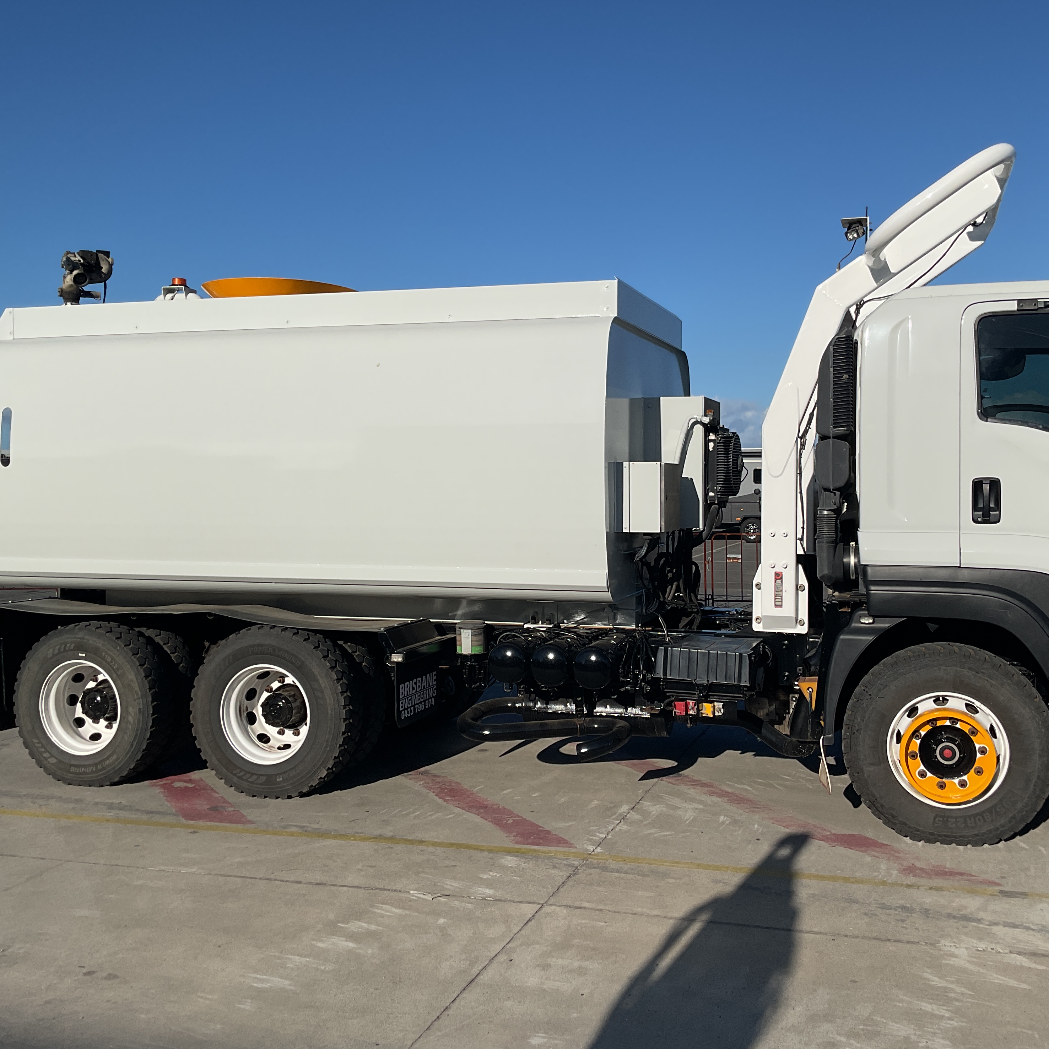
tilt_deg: -1.9
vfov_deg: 47.2
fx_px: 1200
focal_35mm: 35
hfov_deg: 47.1
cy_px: 518
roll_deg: -0.8
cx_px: 599
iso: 16
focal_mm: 3
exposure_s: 1/4785
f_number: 1.8
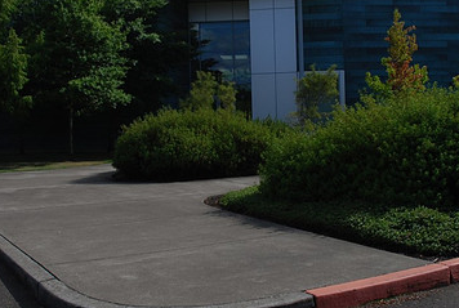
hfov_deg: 44.4
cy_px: 136
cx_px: 233
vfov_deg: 30.6
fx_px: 562
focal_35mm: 44
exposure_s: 1/2000
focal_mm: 18
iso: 200
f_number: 4.5
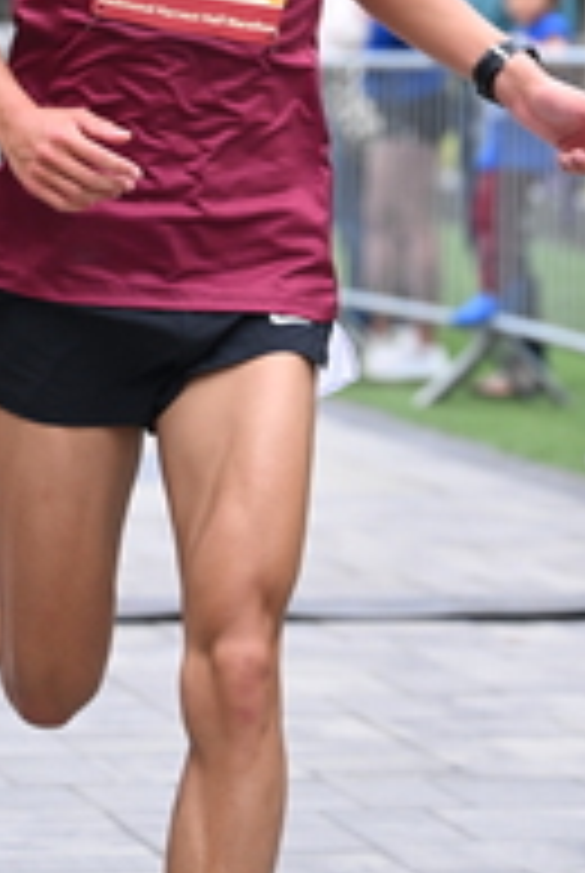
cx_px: 259
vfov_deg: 9.4
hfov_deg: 6.4
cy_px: -194
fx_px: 5222
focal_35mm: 215
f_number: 2.8
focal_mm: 76
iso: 1600
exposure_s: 1/800
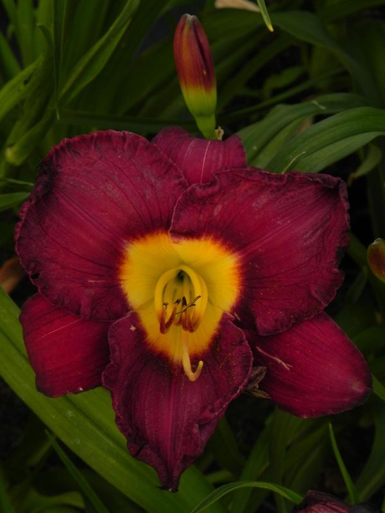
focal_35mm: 162
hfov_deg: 9.2
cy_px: 256
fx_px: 2402
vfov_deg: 12.2
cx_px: 192
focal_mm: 28.8
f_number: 5.6
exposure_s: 1/30
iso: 160
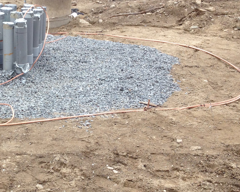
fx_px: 518
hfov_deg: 25.6
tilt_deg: -22.0
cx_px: 46
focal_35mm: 73
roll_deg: -3.2
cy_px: 120
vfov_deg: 20.9
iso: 50
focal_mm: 4.28
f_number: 2.4
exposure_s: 1/657
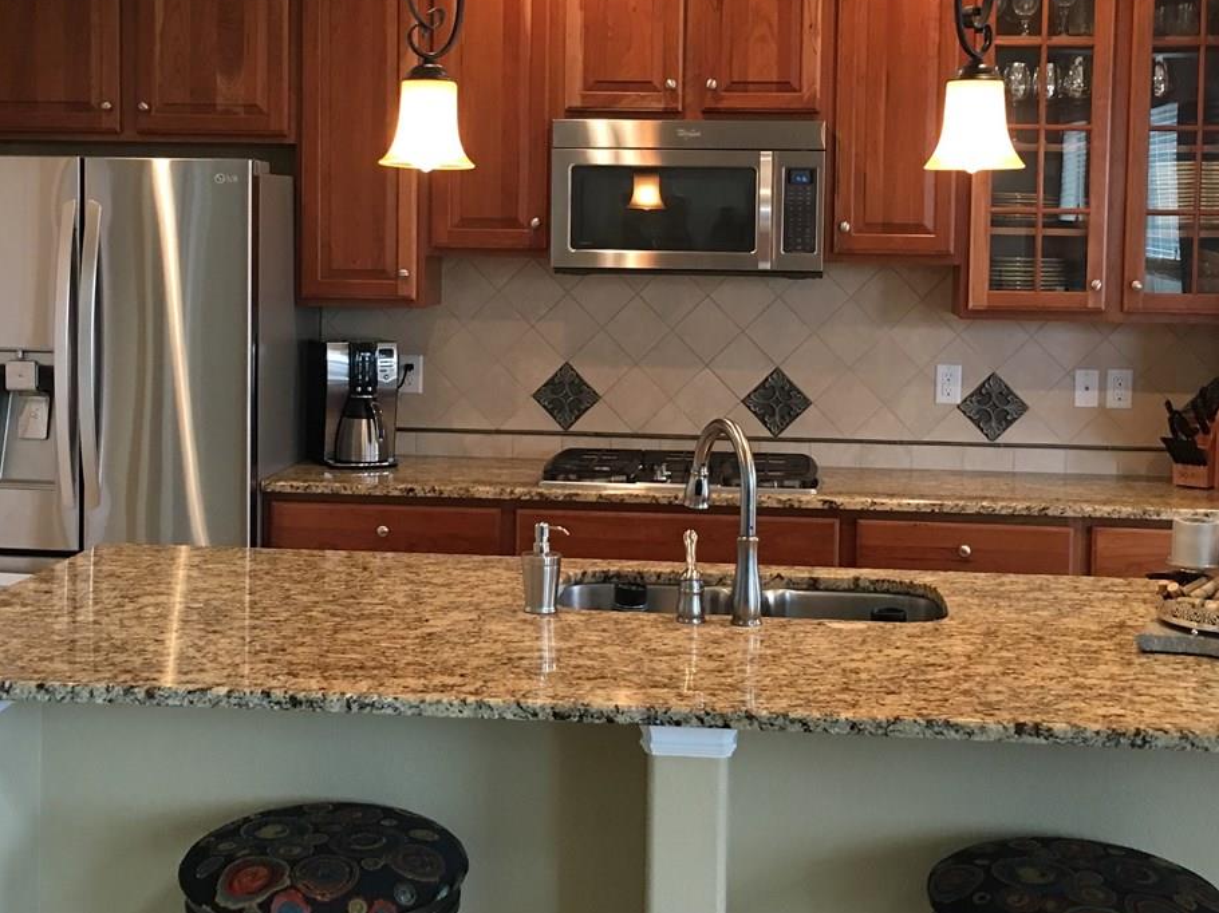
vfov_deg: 28.4
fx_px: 1795
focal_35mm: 51
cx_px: 597
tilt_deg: -3.0
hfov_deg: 37.5
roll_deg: -1.3
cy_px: 333
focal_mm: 4.15
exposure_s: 1/15
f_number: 2.2
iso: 64
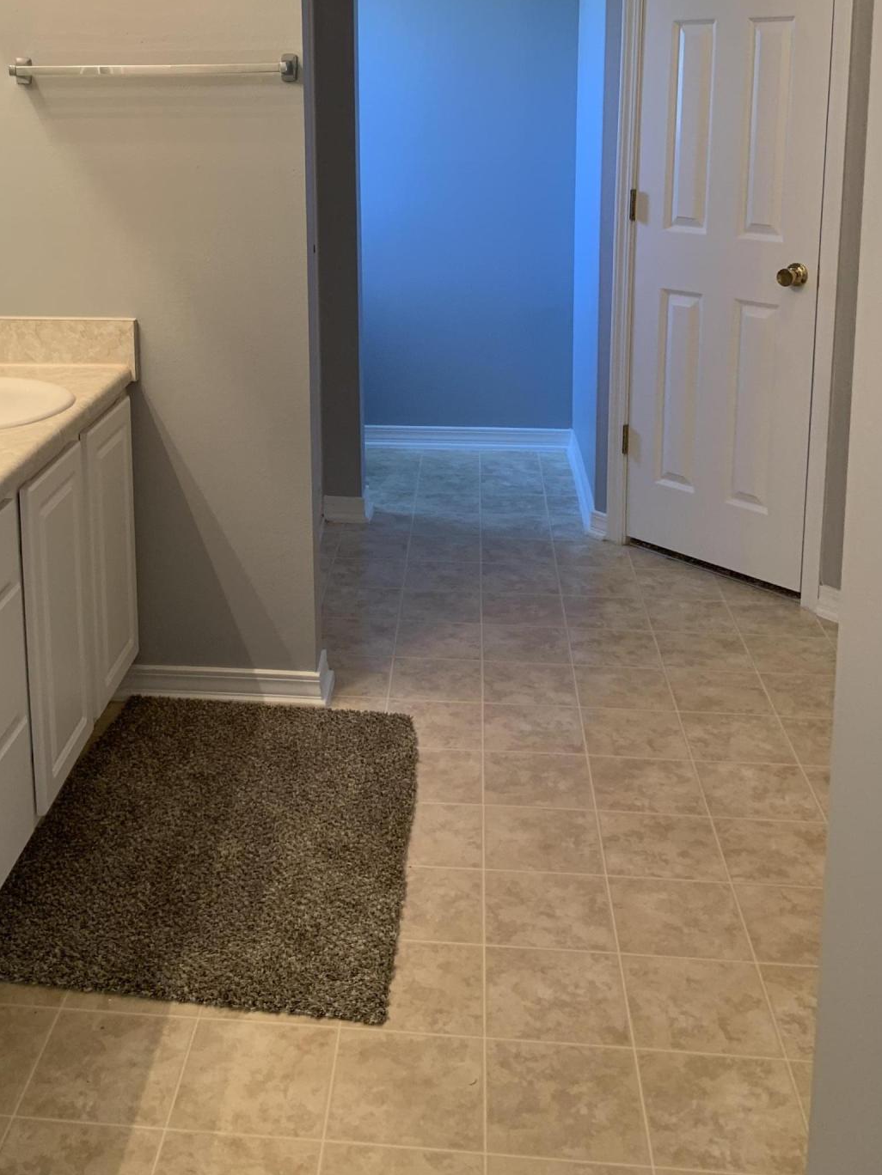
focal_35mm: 38
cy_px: 318
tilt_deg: -10.8
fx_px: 1291
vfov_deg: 47.4
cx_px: 298
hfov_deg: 37.3
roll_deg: -0.5
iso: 80
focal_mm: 4.25
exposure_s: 1/60
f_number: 1.8
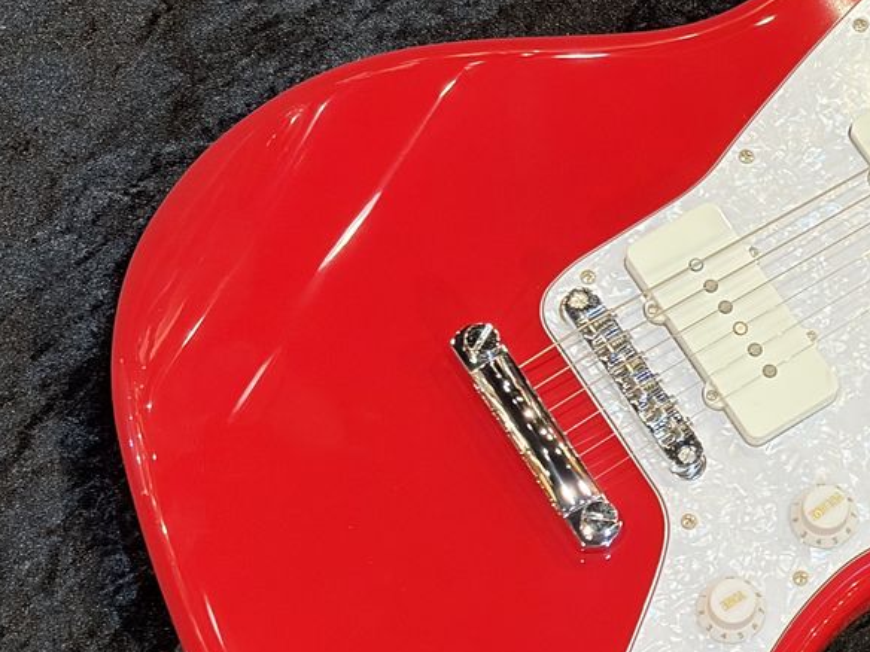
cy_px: 377
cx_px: 921
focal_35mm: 114
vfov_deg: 13.0
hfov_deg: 16.8
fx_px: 2865
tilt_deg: -67.2
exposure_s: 1/40
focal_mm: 5.96
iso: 125
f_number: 1.6
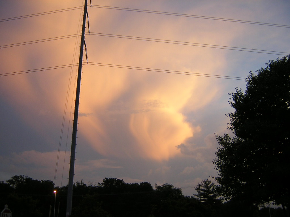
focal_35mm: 36
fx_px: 302
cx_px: 145
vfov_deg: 39.7
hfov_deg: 51.4
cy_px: 108
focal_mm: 4.7
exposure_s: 1/70.7
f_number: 2.6
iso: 100
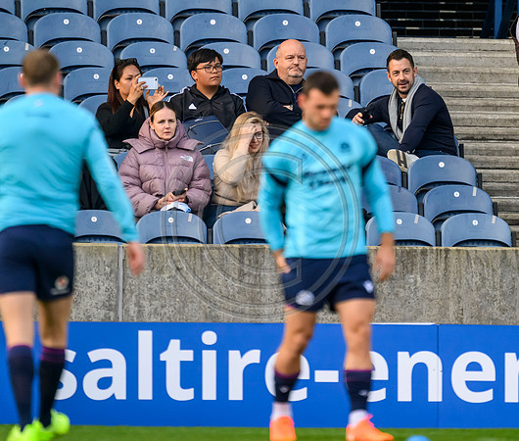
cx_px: 335
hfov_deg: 1.8
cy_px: 187
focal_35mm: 1055
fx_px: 16606
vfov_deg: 1.5
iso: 3200
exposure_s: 1/1600
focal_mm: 784
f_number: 5.6
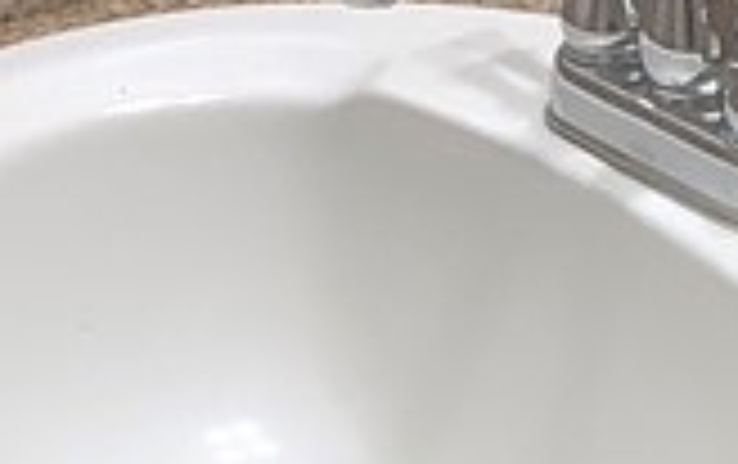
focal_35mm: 205
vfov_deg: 6.3
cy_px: 878
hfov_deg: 10.1
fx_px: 4129
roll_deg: +3.1
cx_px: 788
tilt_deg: -34.3
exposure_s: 1/60
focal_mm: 3.3
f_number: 2.4
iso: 80
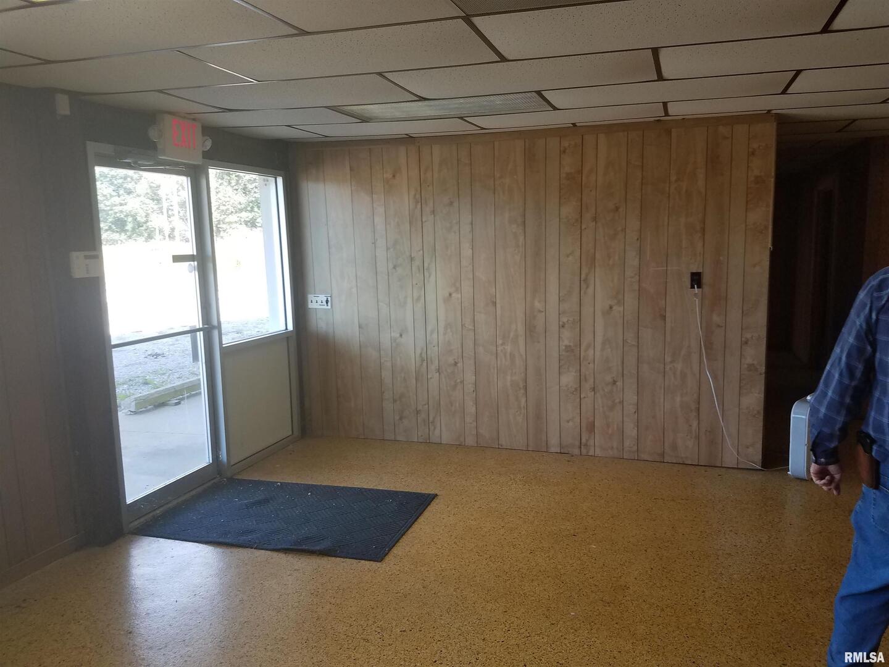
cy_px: 334
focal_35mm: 26
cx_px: 444
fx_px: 668
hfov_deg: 67.3
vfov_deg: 53.1
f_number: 1.7
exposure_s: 1/120
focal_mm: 4.2
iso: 50
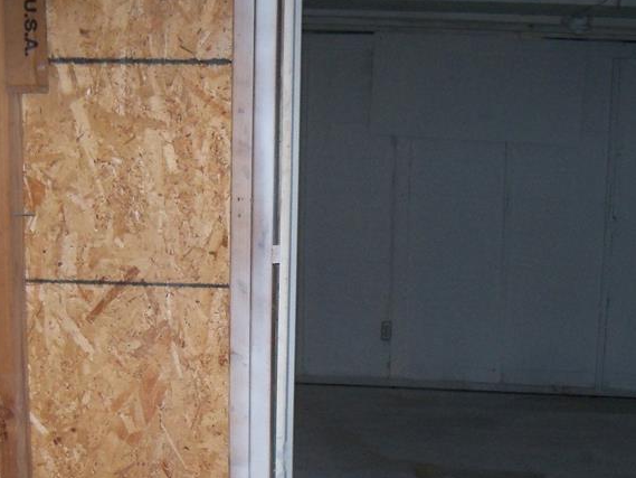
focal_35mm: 63
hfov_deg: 30.7
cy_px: 409
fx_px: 1158
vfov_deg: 22.8
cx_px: 362
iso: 200
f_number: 3.5
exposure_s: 1/30
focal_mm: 6.2
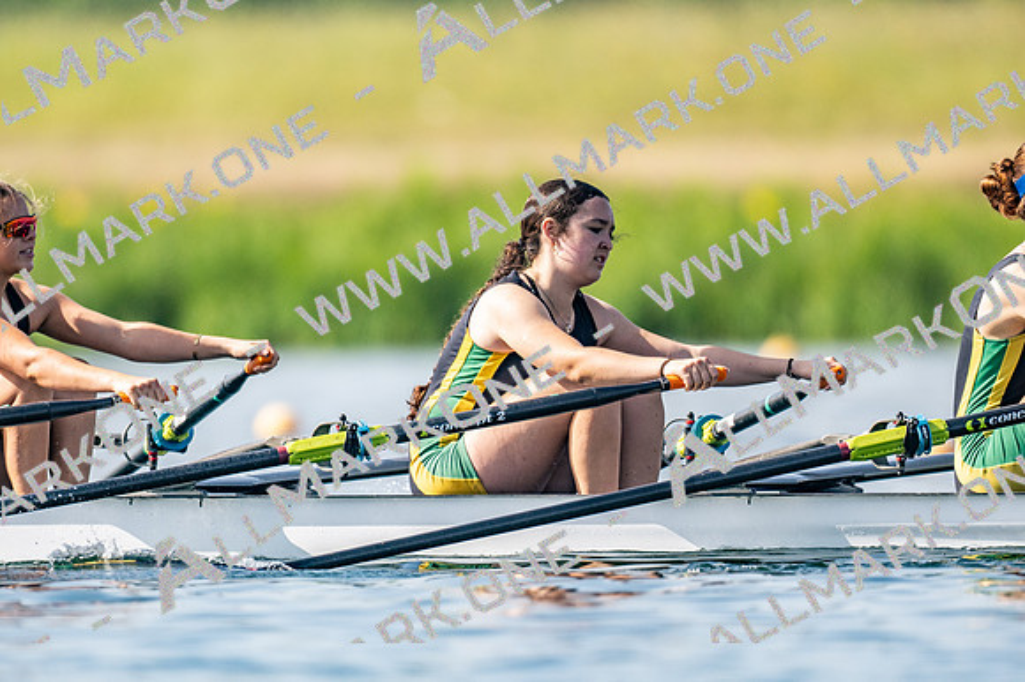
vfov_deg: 1.5
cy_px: 341
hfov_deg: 2.3
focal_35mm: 900
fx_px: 25609
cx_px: 512
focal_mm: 600
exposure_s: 1/2500
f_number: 4
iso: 200
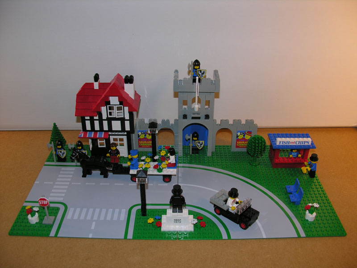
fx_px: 361
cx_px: 178
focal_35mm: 35
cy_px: 134
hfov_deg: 52.6
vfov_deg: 40.7
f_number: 2.8
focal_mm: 8.9
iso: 50
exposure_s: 1/60.1
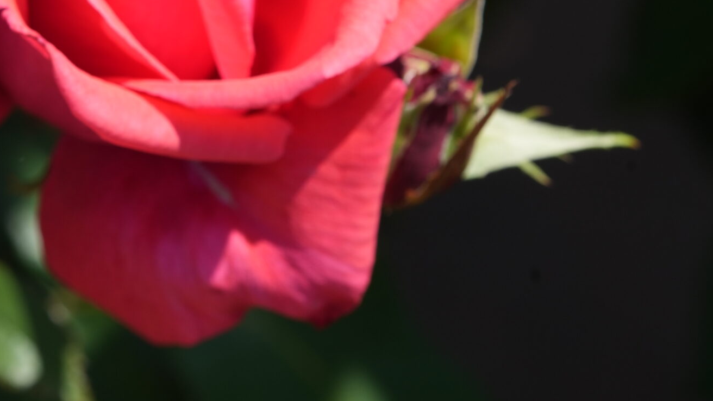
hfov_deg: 5.9
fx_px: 6957
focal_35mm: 368
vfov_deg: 3.3
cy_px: -16
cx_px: 107
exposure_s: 1/500
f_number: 9
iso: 400
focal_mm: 180
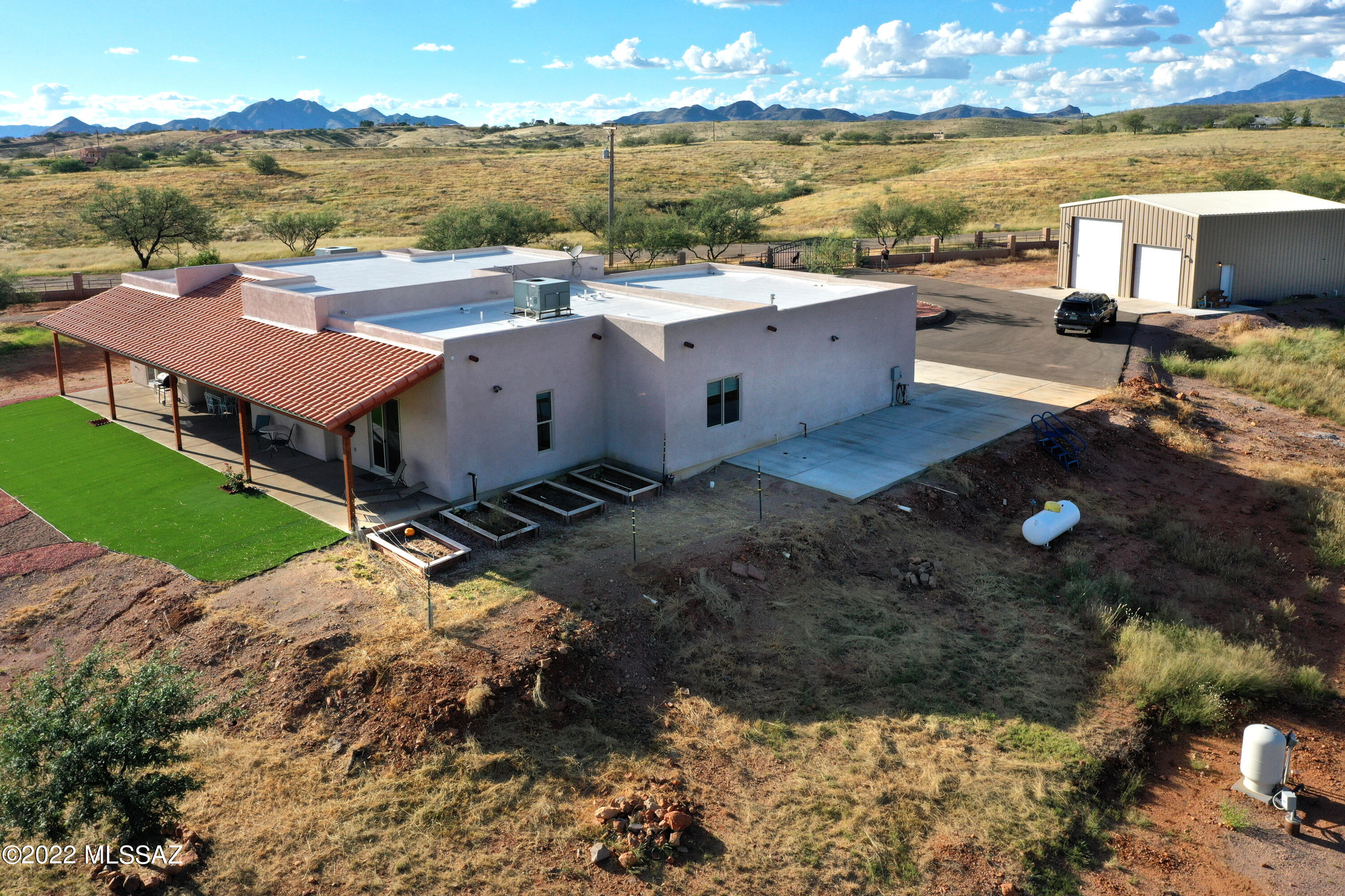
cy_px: 448
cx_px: 672
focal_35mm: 28
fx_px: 1046
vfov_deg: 46.4
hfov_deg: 65.5
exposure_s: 1/320
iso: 100
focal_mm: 10.26
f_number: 7.1
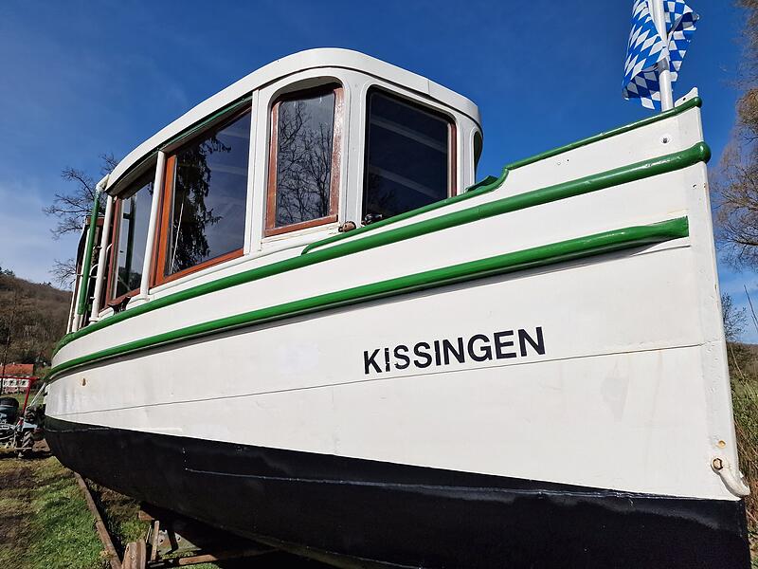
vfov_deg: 58.9
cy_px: 284
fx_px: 504
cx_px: 379
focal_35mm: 23
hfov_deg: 73.9
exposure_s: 1/2344
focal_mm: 6.4
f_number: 1.8
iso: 50
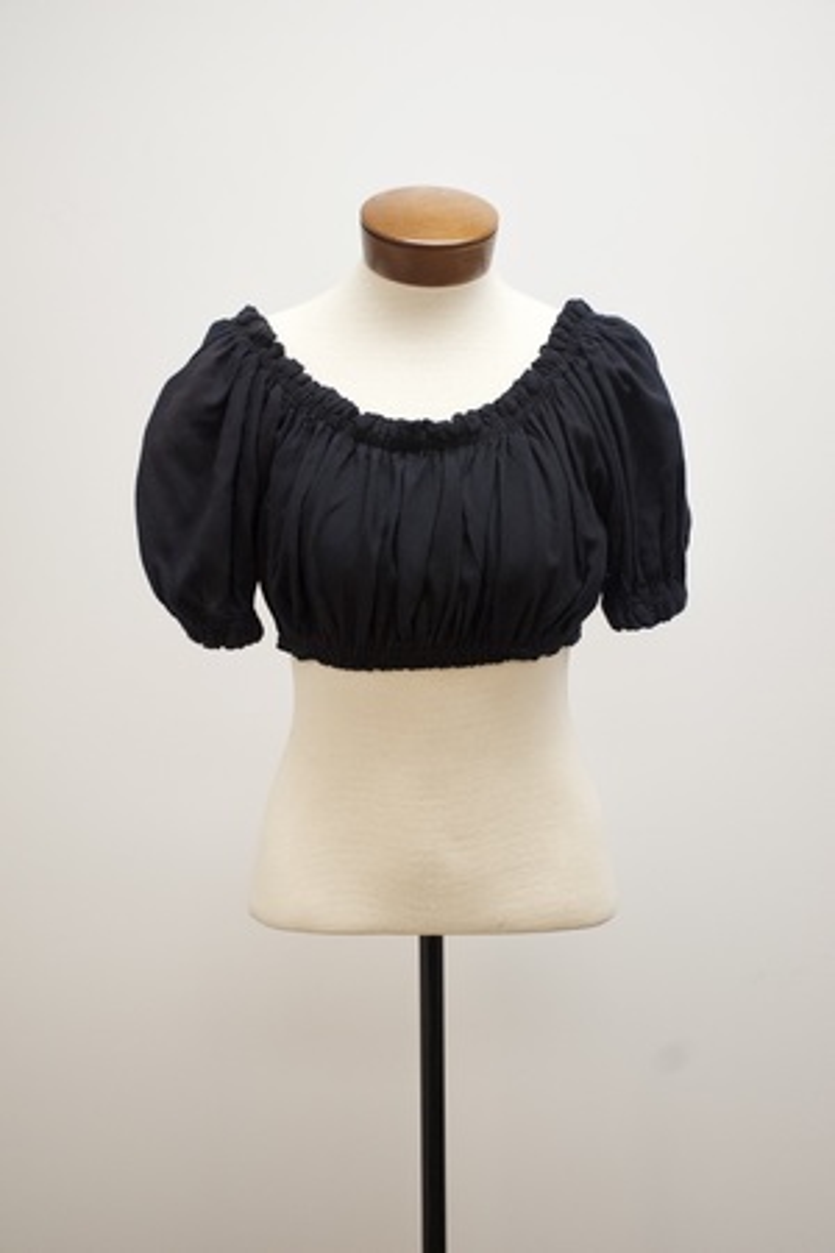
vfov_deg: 33.4
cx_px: 418
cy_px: 626
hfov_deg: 22.6
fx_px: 2087
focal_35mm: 60
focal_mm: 40
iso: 1600
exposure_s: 1/125
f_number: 5.6
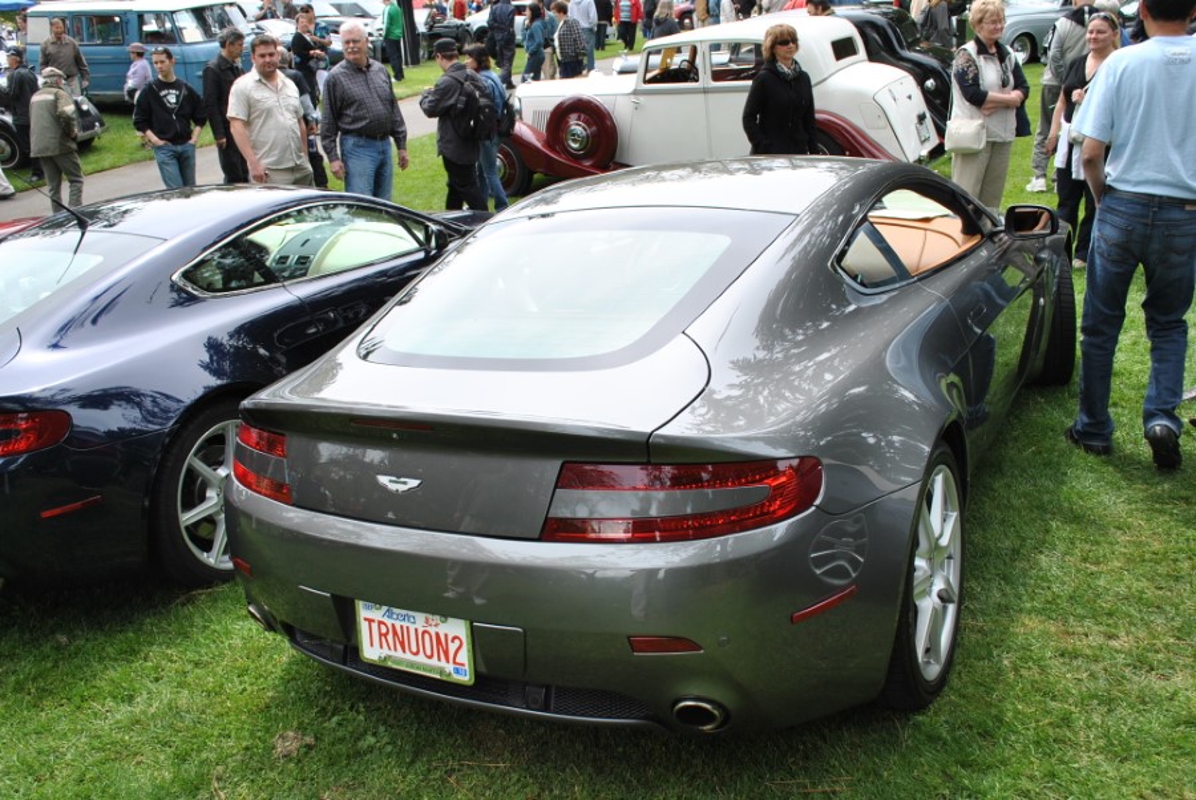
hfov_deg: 57.2
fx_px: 1097
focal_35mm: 33
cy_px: 400
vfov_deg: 40.1
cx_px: 598
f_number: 7.1
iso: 200
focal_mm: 22
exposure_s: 1/200
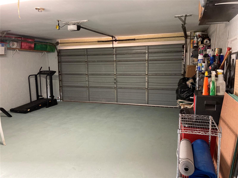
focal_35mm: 28
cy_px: 89
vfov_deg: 49.7
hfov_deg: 63.4
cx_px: 119
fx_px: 193
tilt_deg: -7.6
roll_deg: +0.1
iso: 250
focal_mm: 3.99
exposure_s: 1/40
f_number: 1.8
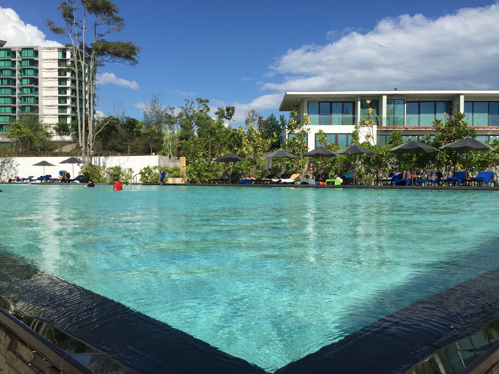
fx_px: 418
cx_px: 250
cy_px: 187
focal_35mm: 29
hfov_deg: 61.7
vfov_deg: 48.2
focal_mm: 4.15
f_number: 2.2
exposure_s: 1/3300
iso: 32
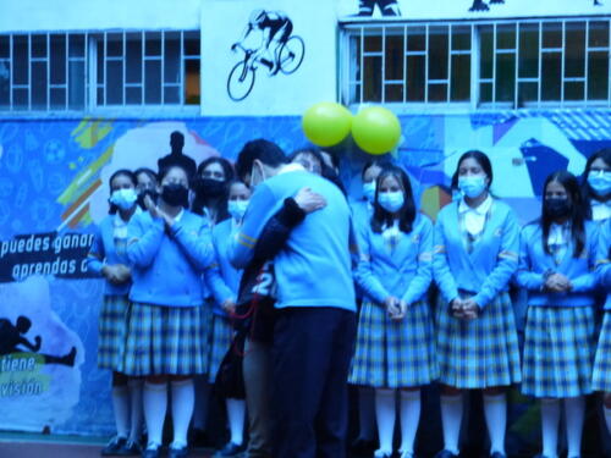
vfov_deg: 14.1
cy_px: 229
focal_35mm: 105
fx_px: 1853
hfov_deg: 18.7
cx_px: 306
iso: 800
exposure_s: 1/30
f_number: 6.3
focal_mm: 18.72
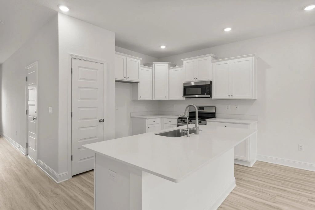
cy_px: 105
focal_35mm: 19
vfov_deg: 64.6
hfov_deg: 86.9
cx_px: 158
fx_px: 166
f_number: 8
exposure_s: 1/40
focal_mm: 19
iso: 400
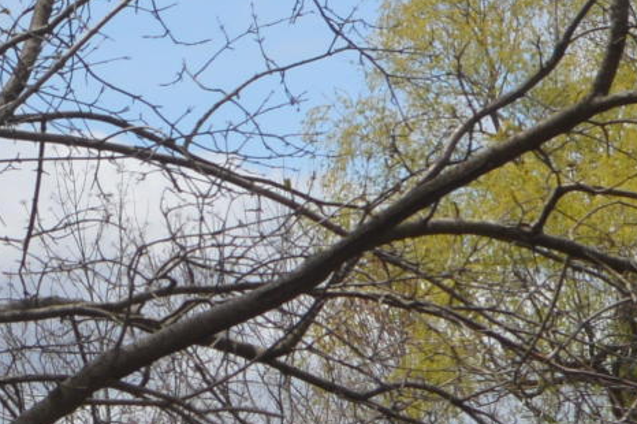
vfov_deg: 4.0
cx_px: 78
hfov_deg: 6.1
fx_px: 5980
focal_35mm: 338
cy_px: 855
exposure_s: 1/200
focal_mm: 35
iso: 100
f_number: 9
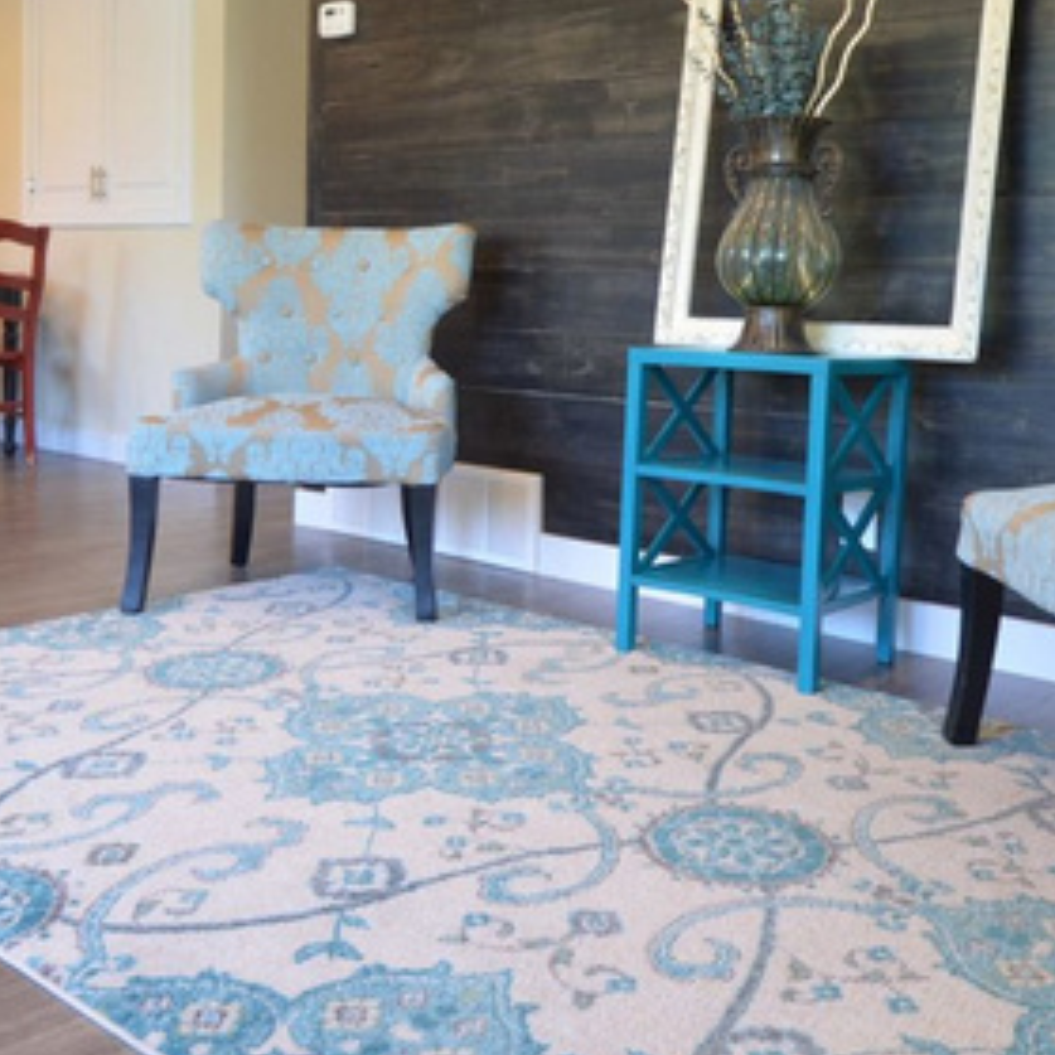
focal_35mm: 38
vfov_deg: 43.5
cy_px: 386
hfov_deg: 43.9
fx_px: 1309
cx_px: 529
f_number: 3.8
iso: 400
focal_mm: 13
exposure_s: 1/30
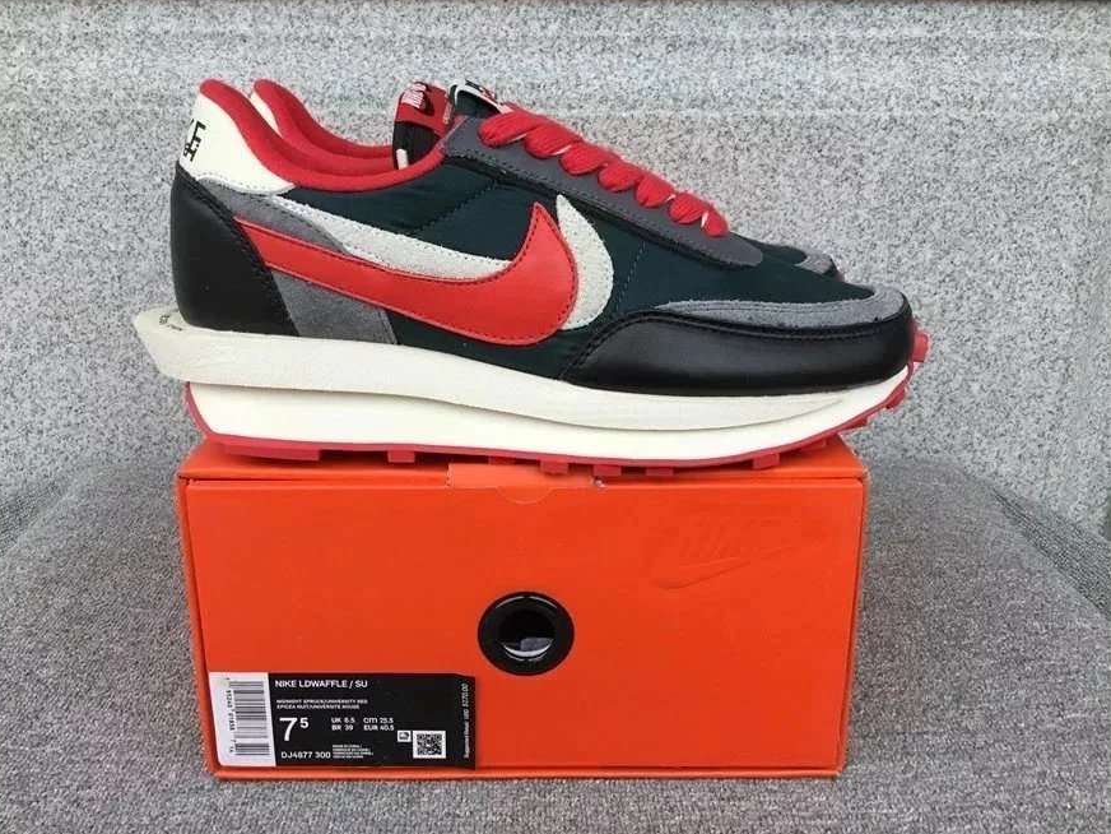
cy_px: 406
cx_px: 539
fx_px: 1027
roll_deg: +0.4
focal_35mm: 32
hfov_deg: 56.8
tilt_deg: -18.4
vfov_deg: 44.2
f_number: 2.4
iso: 25
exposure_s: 1/298
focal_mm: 3.3
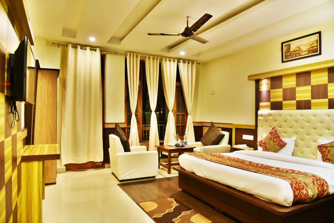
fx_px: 223
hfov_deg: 73.7
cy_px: 112
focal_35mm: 24
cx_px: 167
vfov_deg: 53.2
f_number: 4
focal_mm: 24
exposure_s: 1/50
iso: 1250
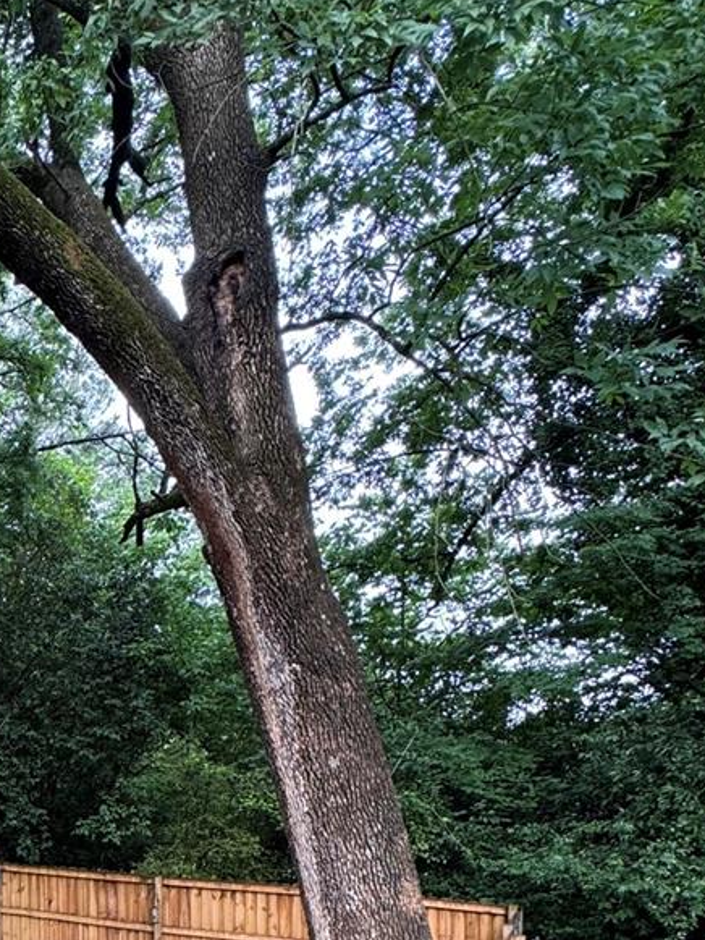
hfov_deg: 30.7
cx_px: -204
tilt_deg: -4.9
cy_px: 917
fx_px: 1004
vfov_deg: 43.7
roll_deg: +0.4
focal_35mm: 37
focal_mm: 2.22
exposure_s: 1/99
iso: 125
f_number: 2.2
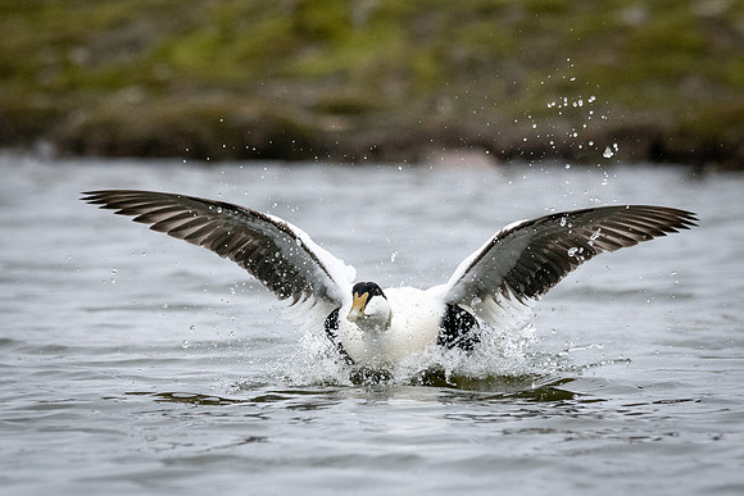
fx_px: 16581
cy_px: 323
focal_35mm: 802
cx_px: 423
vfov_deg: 1.7
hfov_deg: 2.6
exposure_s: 1/4000
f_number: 6
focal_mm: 380
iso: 1600
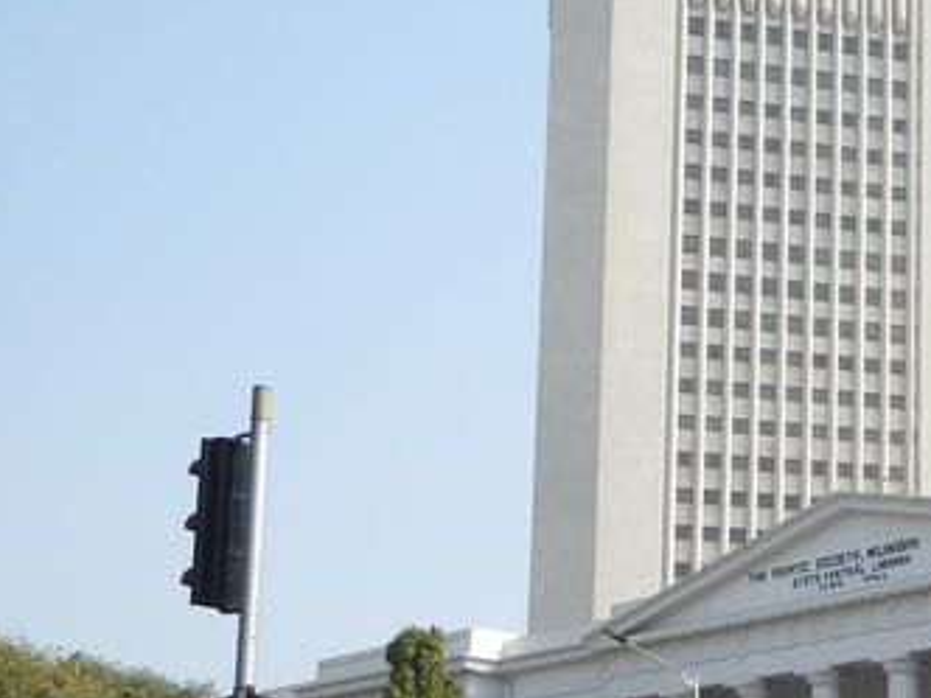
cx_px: 1063
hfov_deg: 23.5
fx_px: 2071
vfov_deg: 18.6
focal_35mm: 77
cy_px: 695
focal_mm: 5.4
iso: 80
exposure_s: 1/640
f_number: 3.5
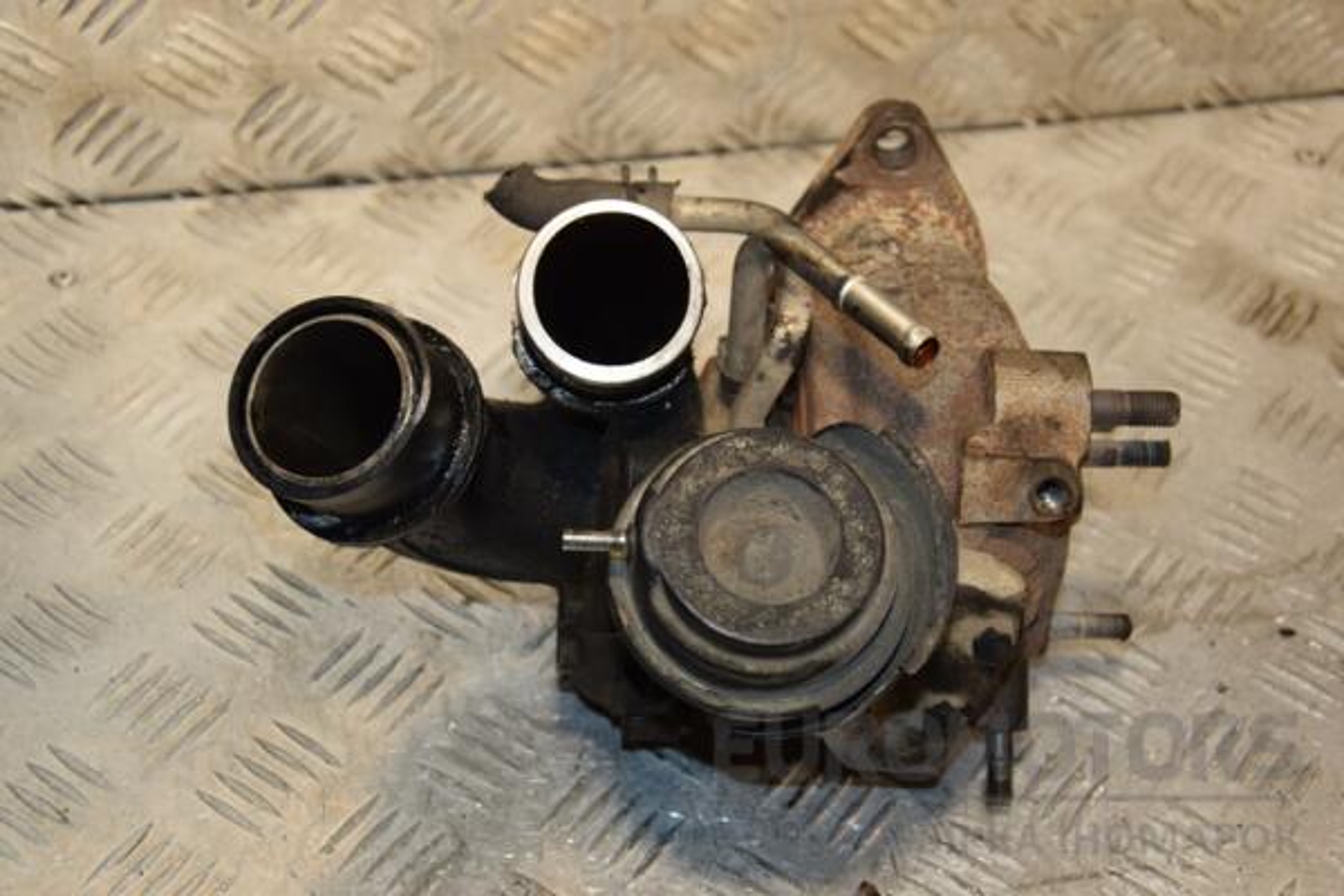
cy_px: 448
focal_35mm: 68
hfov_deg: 29.9
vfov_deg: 20.2
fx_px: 2520
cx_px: 672
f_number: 5
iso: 800
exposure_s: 1/200
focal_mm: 45
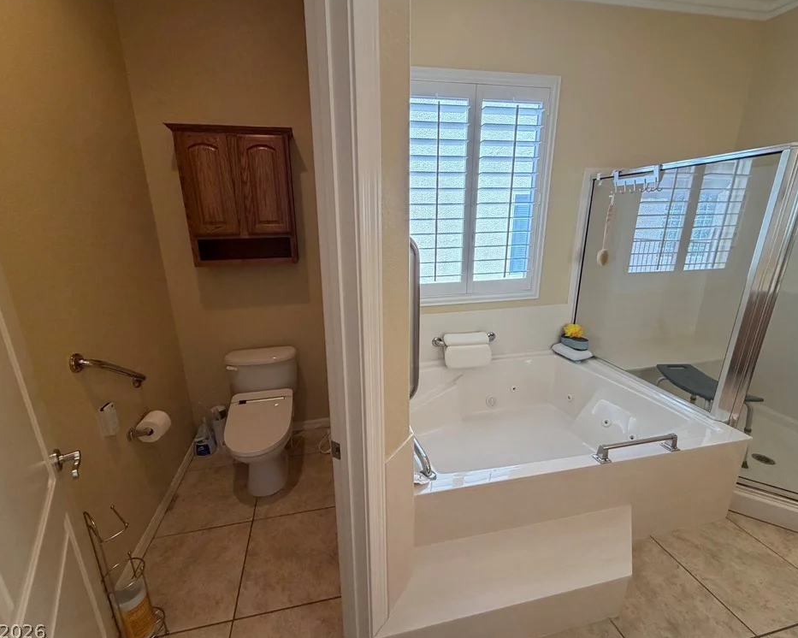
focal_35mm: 15
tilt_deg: -15.7
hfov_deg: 96.8
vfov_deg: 84.0
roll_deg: +1.9
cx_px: 390
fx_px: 354
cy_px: 317
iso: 250
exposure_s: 1/120
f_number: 2.2
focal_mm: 2.22
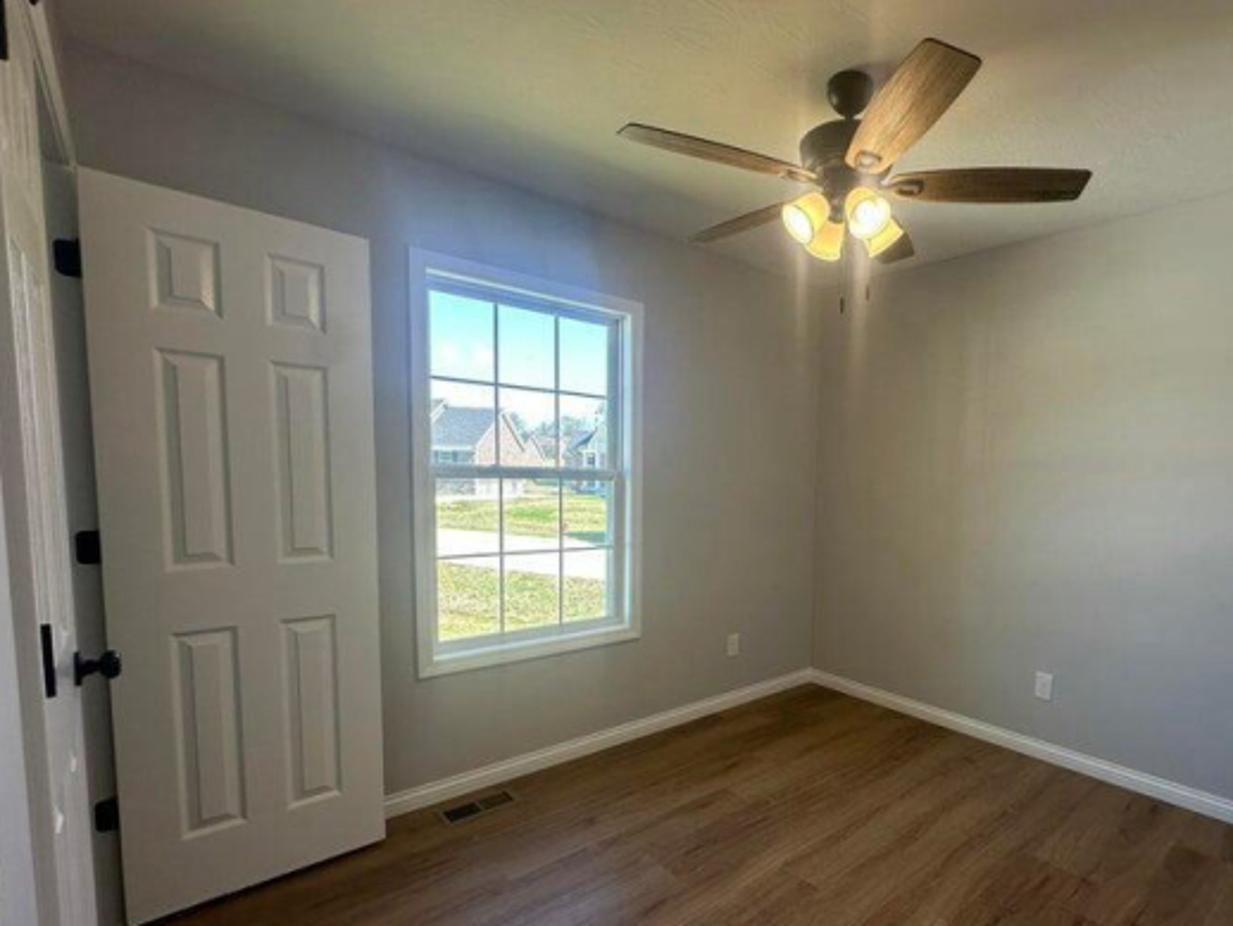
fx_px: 641
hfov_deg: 86.1
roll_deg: -1.6
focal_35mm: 18
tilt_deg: -4.6
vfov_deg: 71.2
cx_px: 769
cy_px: 531
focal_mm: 2.22
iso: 64
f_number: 2.2
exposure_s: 1/120
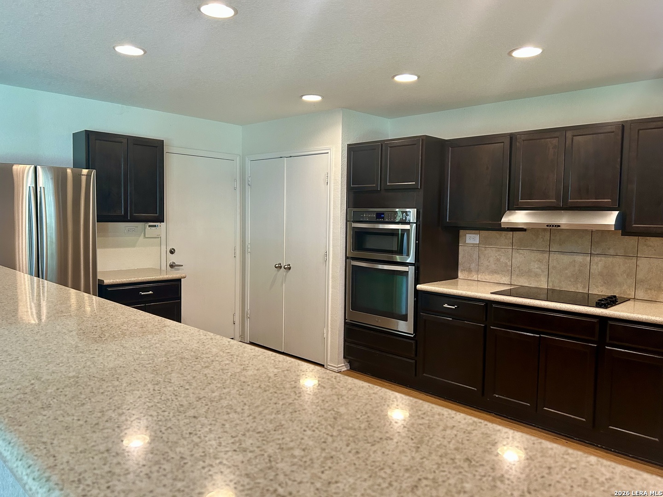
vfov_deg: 53.1
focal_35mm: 26
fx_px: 498
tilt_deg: -3.4
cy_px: 248
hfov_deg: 67.3
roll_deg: -0.3
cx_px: 332
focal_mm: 5.7
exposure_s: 1/60
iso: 200
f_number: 1.5
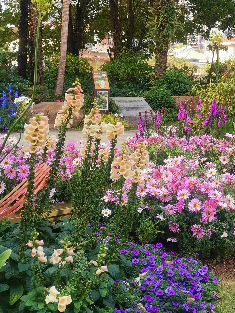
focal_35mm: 58
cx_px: 137
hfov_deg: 25.2
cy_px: 114
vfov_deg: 33.0
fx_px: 525
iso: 50
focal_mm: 4.75
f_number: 1.8
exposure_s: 1/417
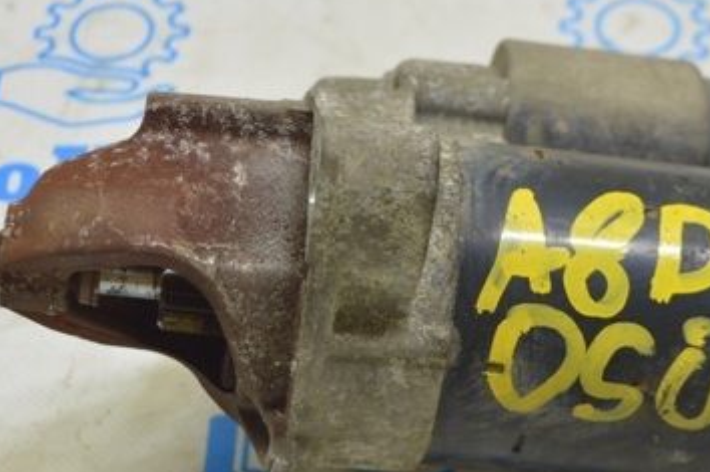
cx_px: 463
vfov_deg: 13.2
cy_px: 302
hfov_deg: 19.8
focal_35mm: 103
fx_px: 2029
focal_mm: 38
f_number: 5.6
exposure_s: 1/20
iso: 400
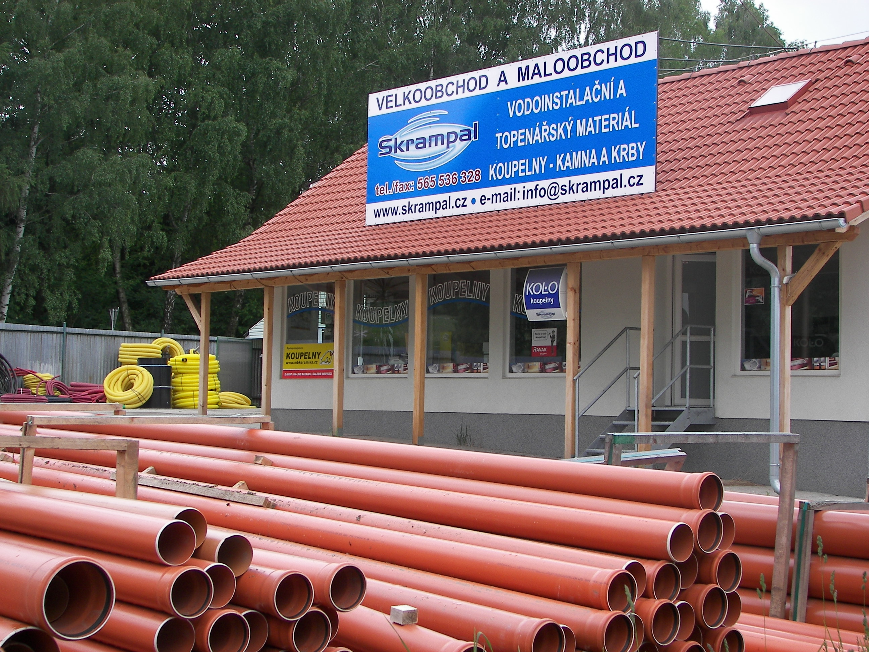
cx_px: 434
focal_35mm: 62
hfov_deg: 31.2
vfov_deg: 23.7
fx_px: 1556
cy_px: 326
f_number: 2.8
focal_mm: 10.3
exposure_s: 1/250
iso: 50
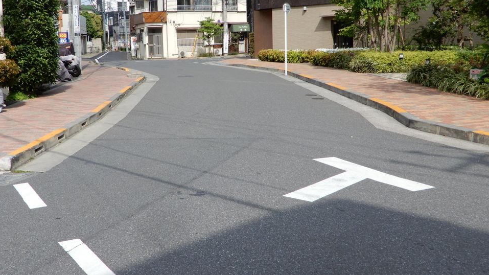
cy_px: 103
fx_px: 532
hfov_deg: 49.1
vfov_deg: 28.9
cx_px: 198
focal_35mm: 41
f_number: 3.5
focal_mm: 5.4
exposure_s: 1/800
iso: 80
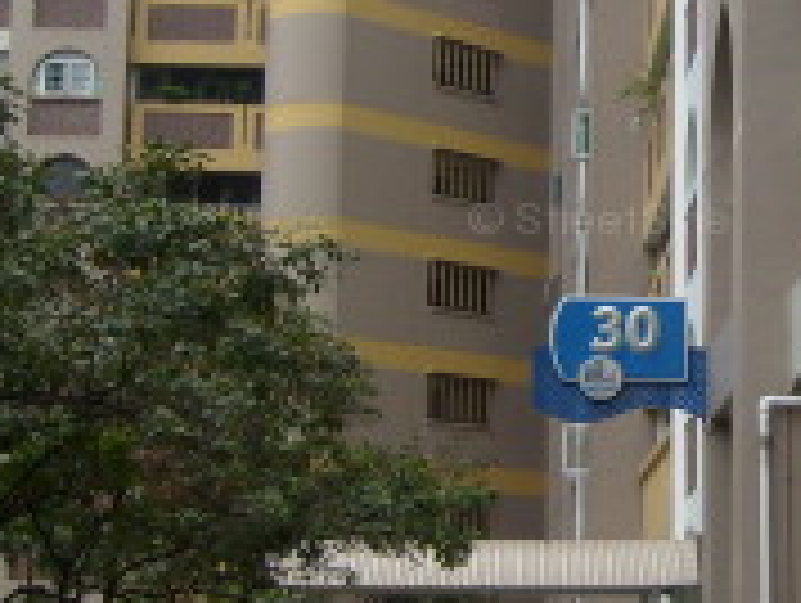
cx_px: 806
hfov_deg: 17.7
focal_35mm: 108
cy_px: 225
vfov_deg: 13.7
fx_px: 2502
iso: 80
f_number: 7.1
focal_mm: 5.8
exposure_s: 1/125
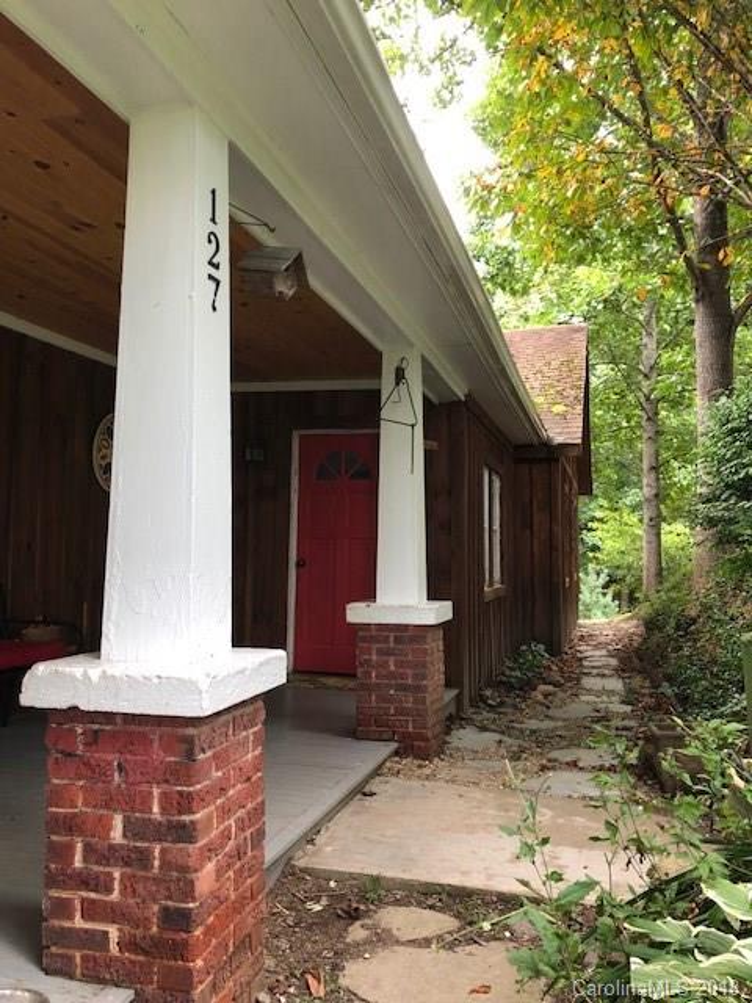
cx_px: 376
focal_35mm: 28
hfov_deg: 49.7
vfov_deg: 63.4
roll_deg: -0.2
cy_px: 502
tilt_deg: +3.4
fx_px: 811
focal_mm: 3.99
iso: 32
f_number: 1.8
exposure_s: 1/30
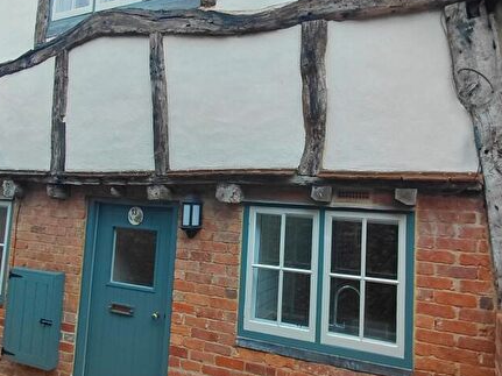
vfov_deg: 52.8
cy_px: 158
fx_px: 377
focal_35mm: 26
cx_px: 277
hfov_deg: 67.1
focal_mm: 1.64
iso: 40
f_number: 2.2
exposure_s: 1/120
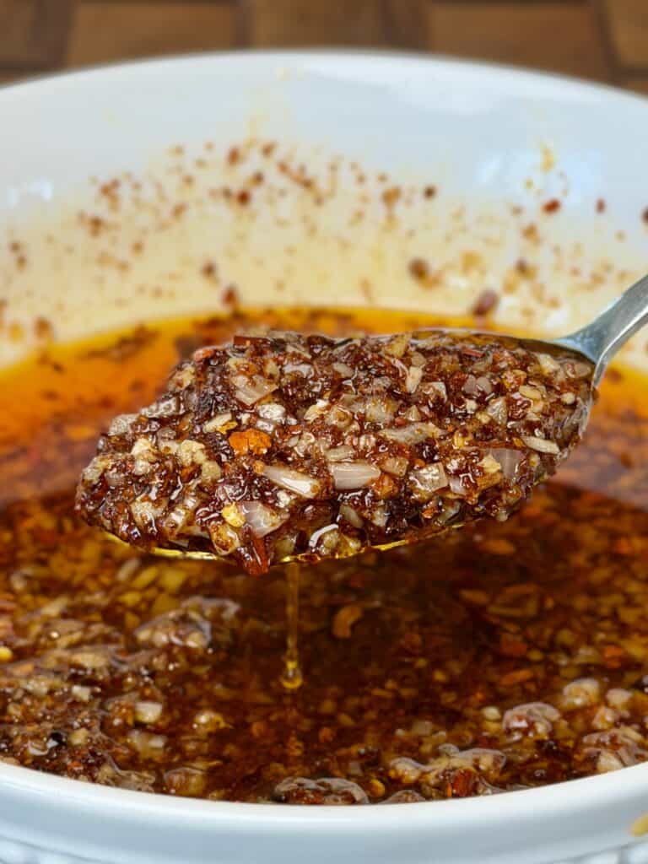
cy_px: 432
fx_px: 1198
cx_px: 324
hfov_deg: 30.3
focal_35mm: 48
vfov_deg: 39.7
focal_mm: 6.76
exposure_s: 1/152
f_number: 1.78
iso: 50
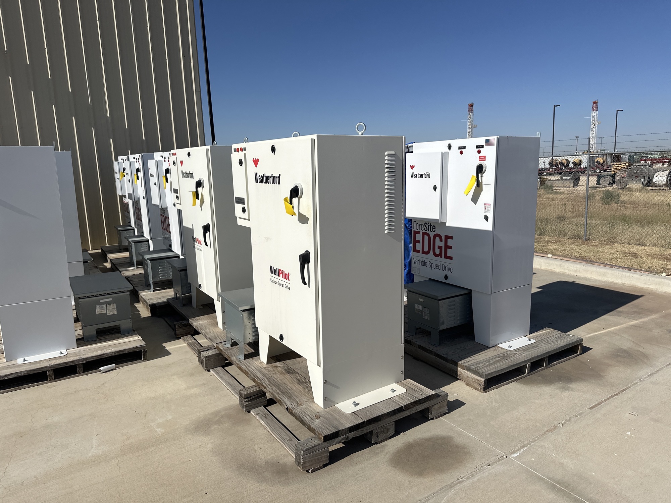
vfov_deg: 56.8
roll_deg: +2.4
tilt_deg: -11.9
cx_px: 336
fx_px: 465
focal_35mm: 24
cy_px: 252
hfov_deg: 71.6
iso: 80
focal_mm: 6.86
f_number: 1.78
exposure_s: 1/13699
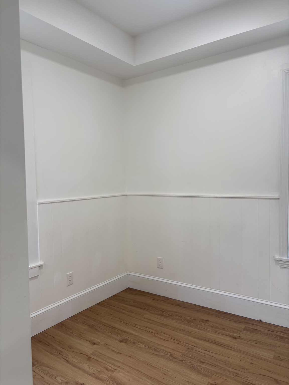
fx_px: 289
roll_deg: +1.1
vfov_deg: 67.3
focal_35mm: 26
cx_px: 144
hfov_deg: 53.1
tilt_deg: -2.2
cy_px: 192
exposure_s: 1/120
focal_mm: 5.96
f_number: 1.6
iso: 80
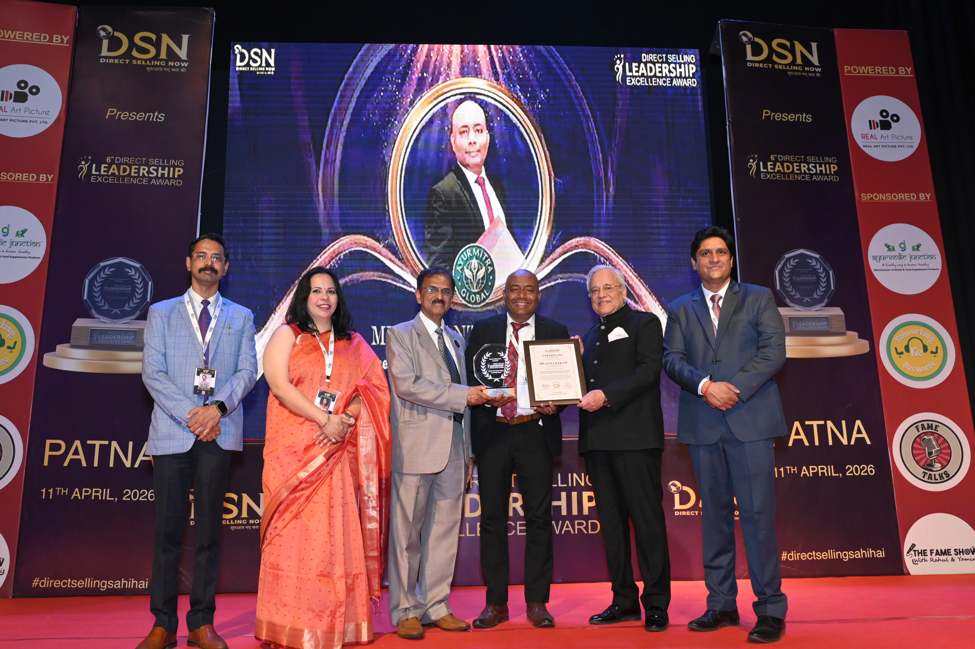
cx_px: 488
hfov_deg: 59.5
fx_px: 853
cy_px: 324
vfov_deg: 41.7
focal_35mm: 32
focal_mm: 31.5
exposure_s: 1/160
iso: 2500
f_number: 6.3
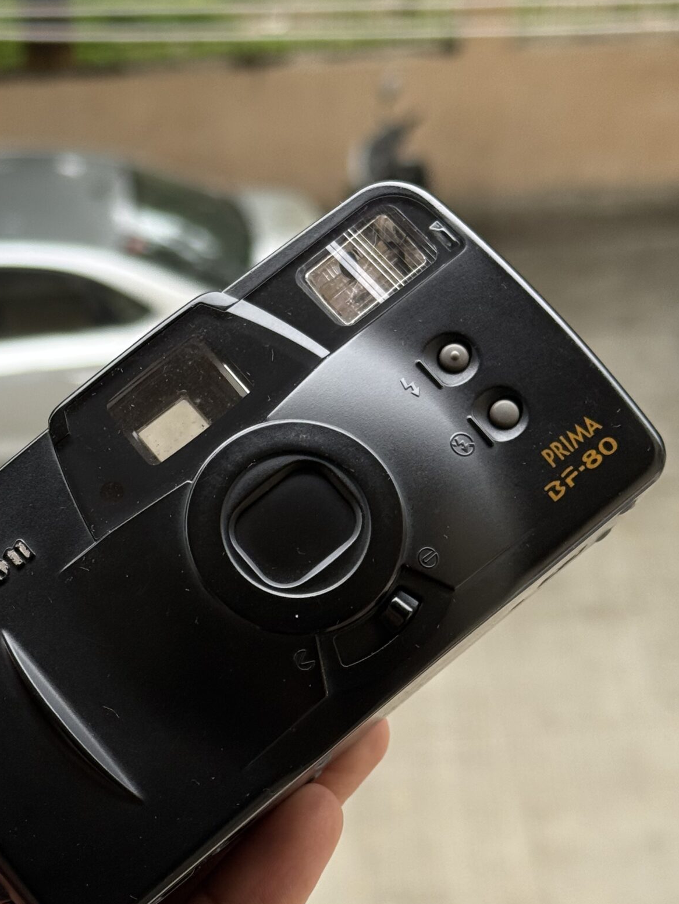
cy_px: 549
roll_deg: +1.6
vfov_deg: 24.7
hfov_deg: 18.6
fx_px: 2065
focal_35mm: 79
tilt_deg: -32.9
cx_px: 198
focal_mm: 6.76
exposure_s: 1/81
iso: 100
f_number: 1.78
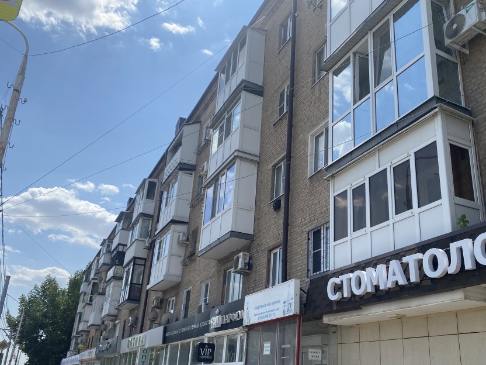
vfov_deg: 44.0
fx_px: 449
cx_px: 292
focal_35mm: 32
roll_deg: -2.1
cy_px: 214
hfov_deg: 56.4
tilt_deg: +19.1
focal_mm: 4.25
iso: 32
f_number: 1.8
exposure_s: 1/3984
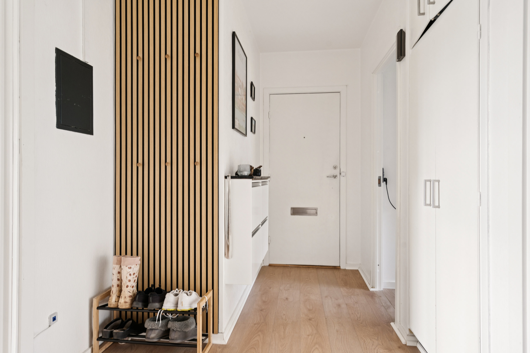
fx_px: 309
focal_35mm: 21
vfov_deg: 59.5
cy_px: 176
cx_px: 265
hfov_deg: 81.2
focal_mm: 21
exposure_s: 1/8
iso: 1000
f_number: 7.1
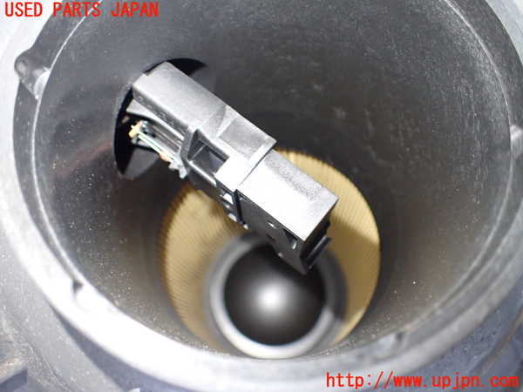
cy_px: 196
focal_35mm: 30
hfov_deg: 60.0
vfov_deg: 46.8
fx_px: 453
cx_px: 262
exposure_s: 1/30
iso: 1000
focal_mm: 5.4
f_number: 2.3
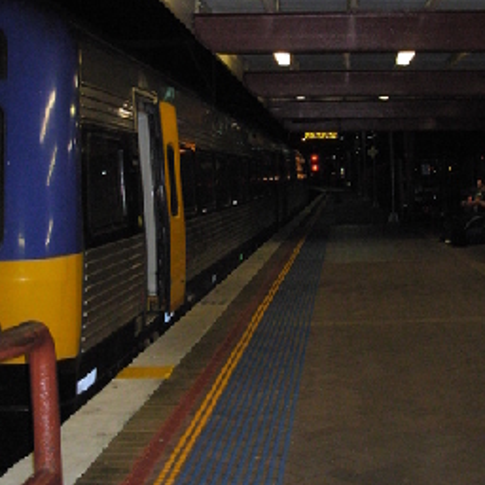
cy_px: 152
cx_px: 222
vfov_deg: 27.1
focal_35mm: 63
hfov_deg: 27.3
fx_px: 999
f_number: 2.9
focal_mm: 6.3
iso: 400
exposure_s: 1/161
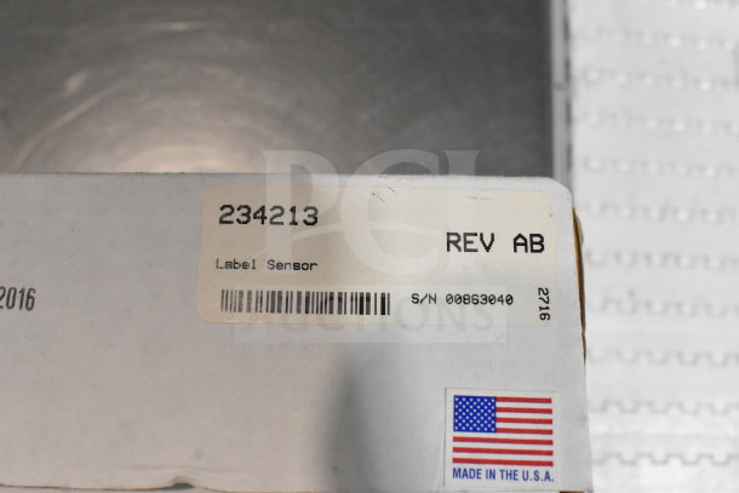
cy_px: 246
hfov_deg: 53.1
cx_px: 370
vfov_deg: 36.9
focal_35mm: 36
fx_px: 739
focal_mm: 24
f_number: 11
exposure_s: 1/500
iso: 6400
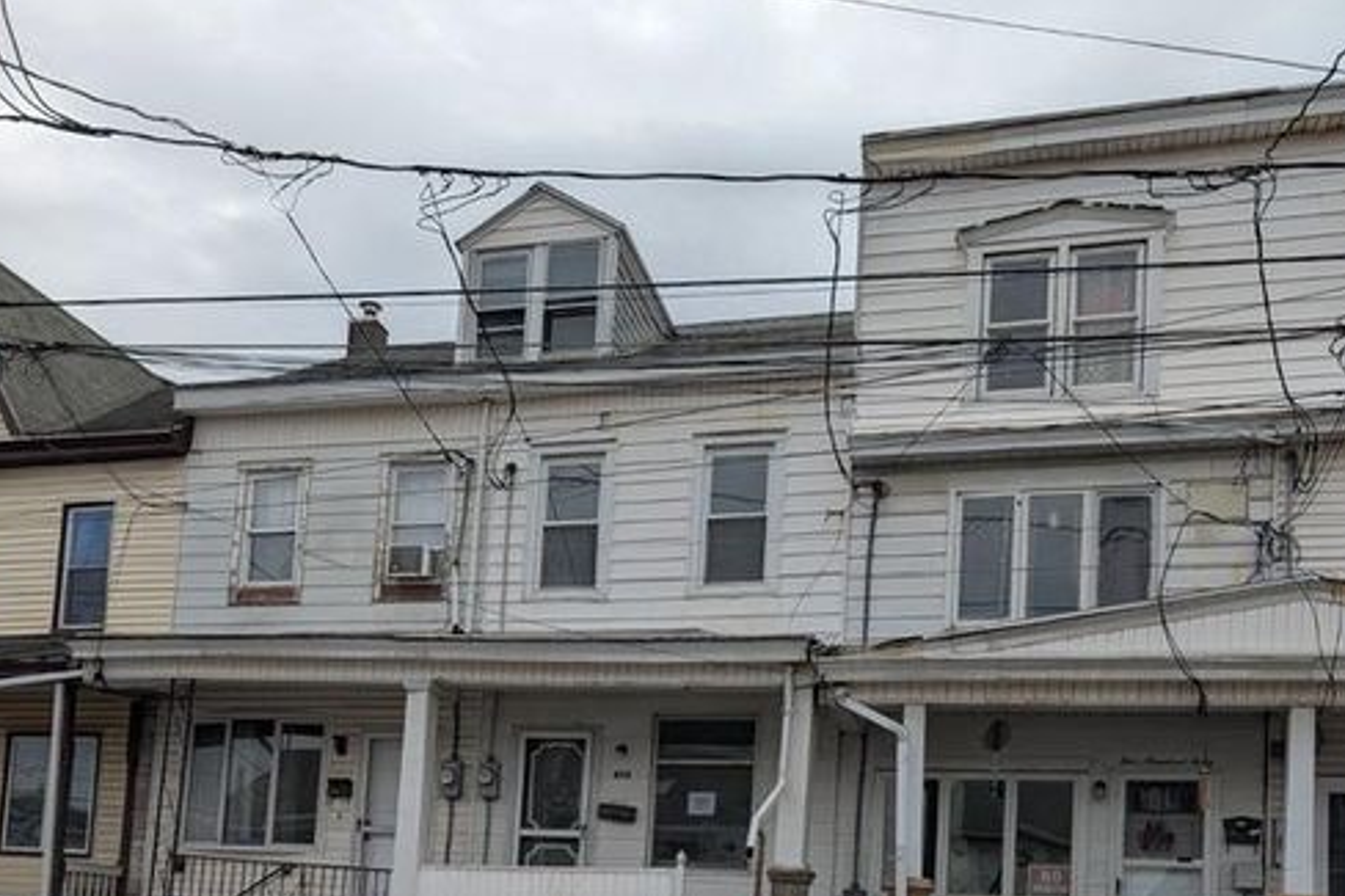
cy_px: 838
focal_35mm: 34
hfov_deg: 55.8
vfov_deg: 36.0
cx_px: 664
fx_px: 1270
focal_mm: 6.9
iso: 22
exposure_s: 1/773
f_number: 1.68
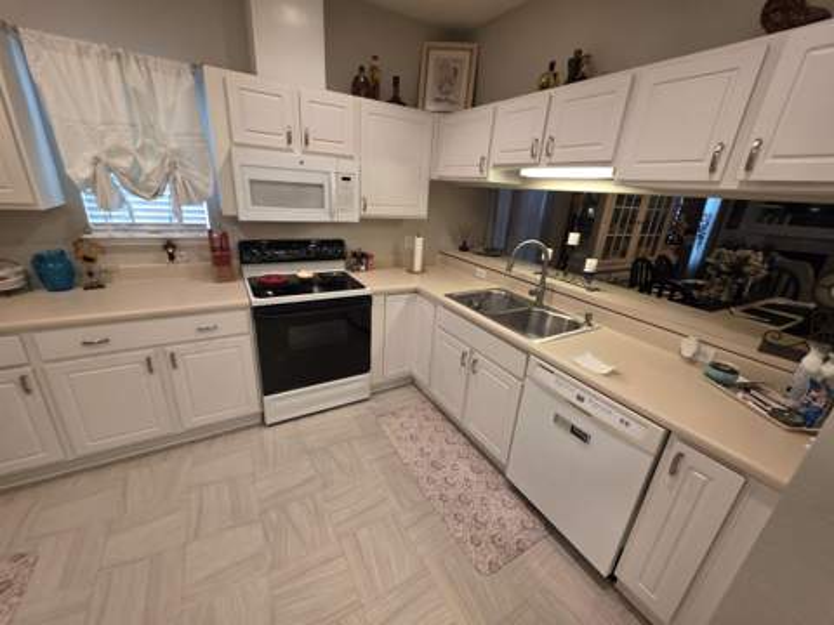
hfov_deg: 106.2
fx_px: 313
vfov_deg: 89.9
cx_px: 417
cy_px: 312
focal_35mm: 13
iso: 200
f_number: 1.9
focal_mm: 2.2
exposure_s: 1/60
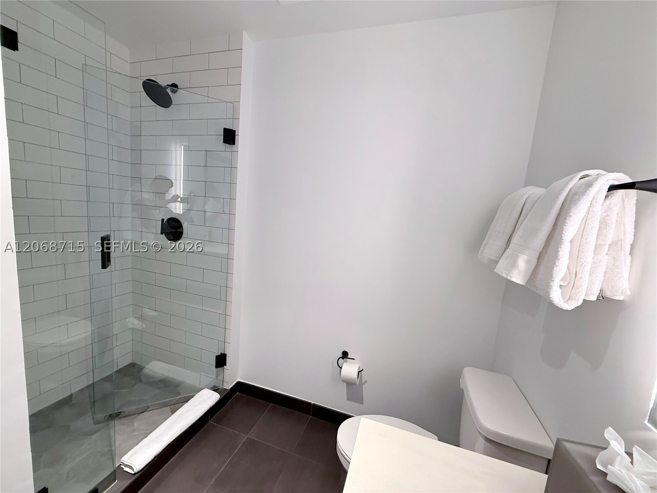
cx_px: 328
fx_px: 266
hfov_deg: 102.1
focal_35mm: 14
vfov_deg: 85.7
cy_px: 246
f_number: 2.2
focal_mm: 2.22
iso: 250
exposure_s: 1/60
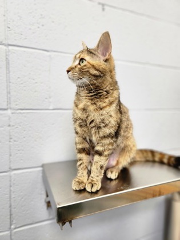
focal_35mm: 23
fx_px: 159
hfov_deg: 58.9
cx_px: 90
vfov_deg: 73.9
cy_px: 120
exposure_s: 1/120
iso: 250
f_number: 1.8
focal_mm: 5.4
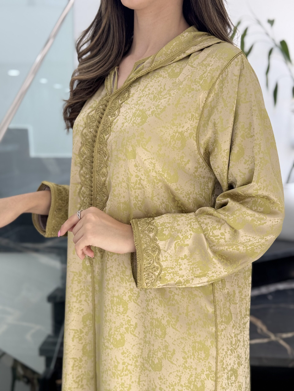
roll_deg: +0.9
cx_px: 147
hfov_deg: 30.3
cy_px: 196
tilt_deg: -7.2
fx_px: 544
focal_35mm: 48
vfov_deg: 39.7
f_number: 1.78
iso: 50
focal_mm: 6.76
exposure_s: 1/122
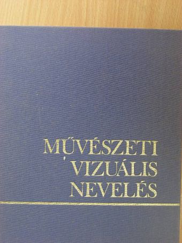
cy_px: 122
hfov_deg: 23.3
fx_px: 441
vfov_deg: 30.7
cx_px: 91
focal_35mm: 63
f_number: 3.5
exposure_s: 1/15.7
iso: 200
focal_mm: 10.5
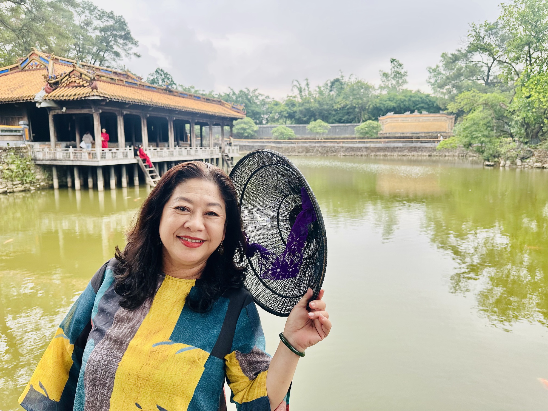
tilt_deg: -7.6
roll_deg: +0.0
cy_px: 206
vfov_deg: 56.8
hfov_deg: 71.6
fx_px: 380
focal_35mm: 24
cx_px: 274
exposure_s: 1/415
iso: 80
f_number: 1.78
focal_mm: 6.86
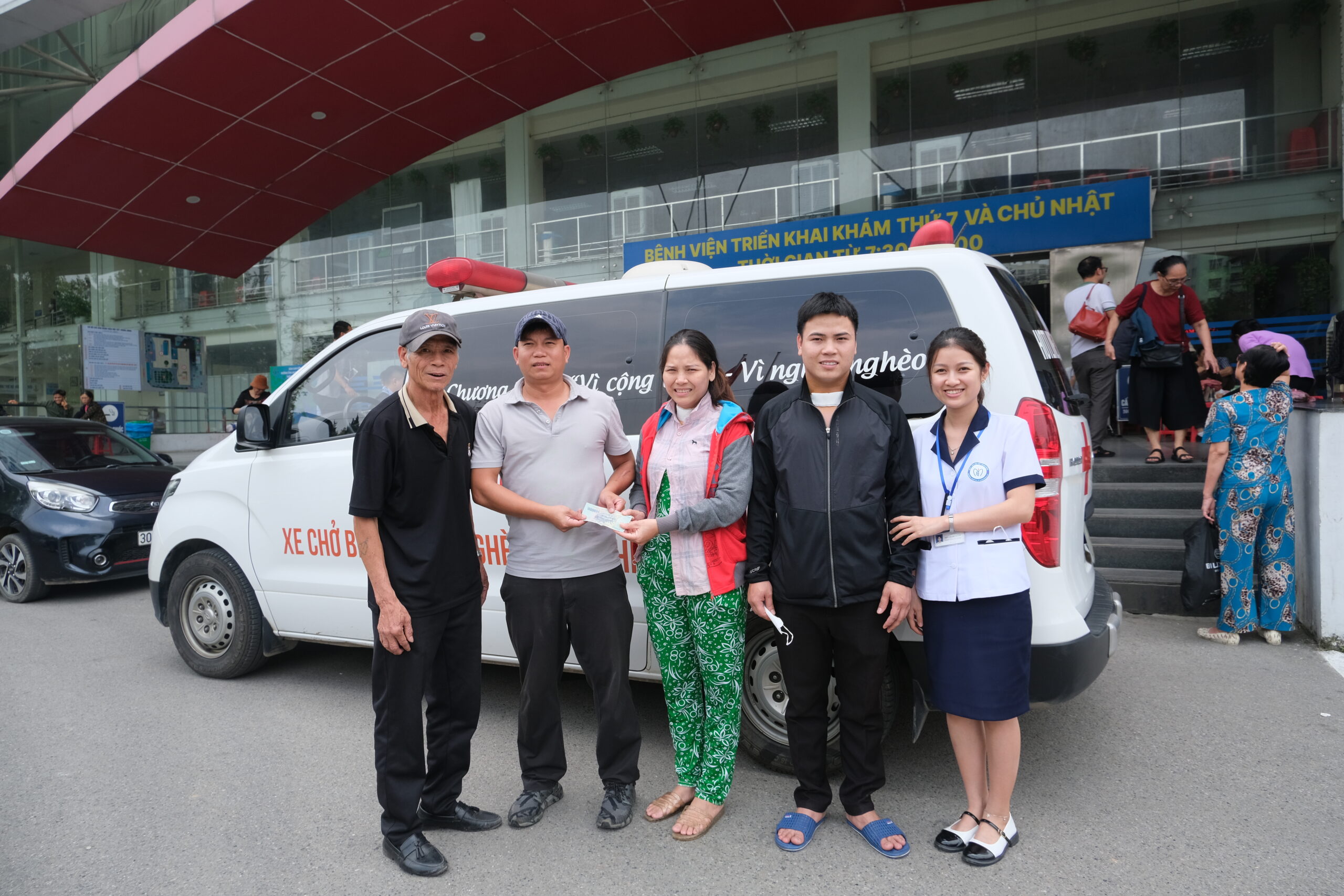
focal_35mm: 23
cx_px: 672
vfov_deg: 55.1
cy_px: 448
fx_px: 859
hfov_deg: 76.1
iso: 320
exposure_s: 1/400
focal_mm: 15
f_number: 5.6
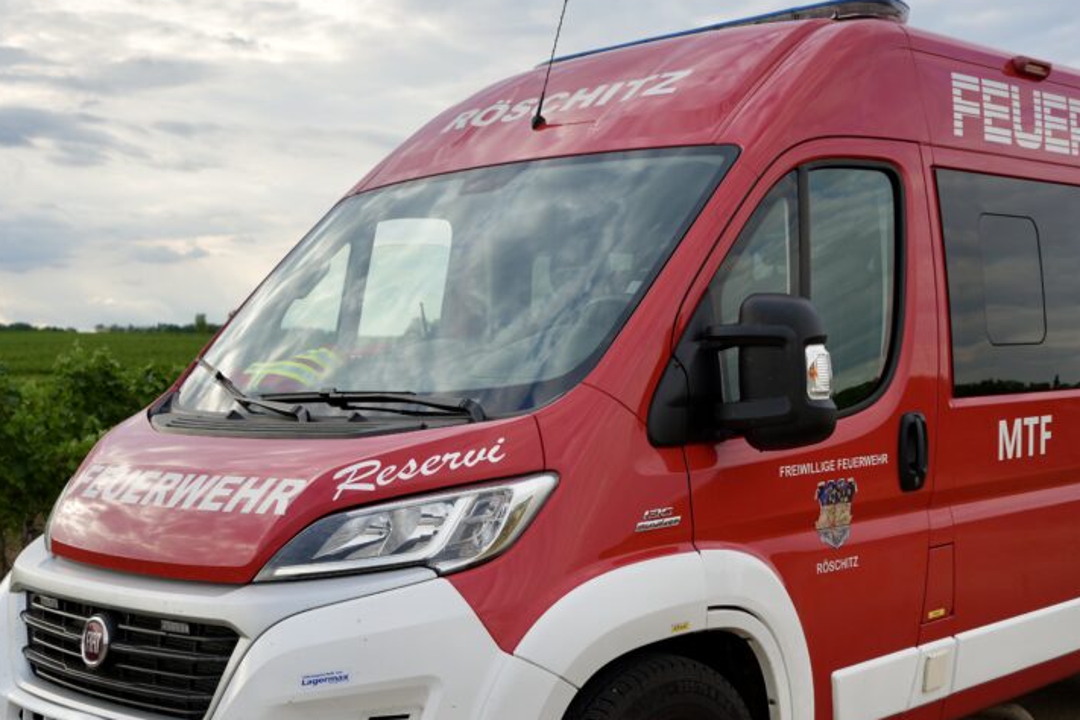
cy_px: 497
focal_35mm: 49
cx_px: 647
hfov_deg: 40.2
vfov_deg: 27.3
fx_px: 1470
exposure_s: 1/320
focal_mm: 34
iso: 100
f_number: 4
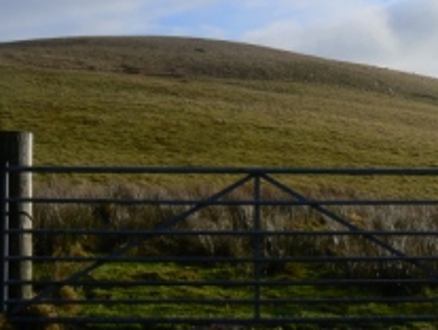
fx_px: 951
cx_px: 300
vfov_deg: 19.7
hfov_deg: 25.8
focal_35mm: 75
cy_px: 125
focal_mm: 6
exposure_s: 1/400
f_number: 6.3
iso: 80
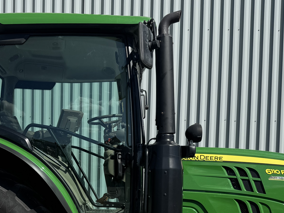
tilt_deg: -2.0
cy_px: 213
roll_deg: -0.3
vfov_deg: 24.1
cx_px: 92
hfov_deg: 32.9
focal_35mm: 58
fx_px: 476
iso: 80
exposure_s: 1/5348
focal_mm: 6.76
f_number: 1.78
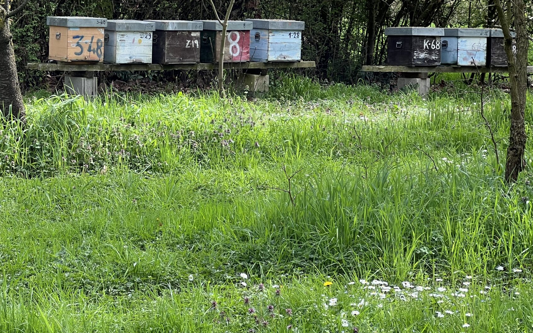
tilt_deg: -1.8
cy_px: 73
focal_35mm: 124
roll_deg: -1.1
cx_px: 176
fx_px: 1801
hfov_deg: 16.8
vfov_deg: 10.5
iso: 32
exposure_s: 1/156
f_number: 2.8
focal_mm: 9
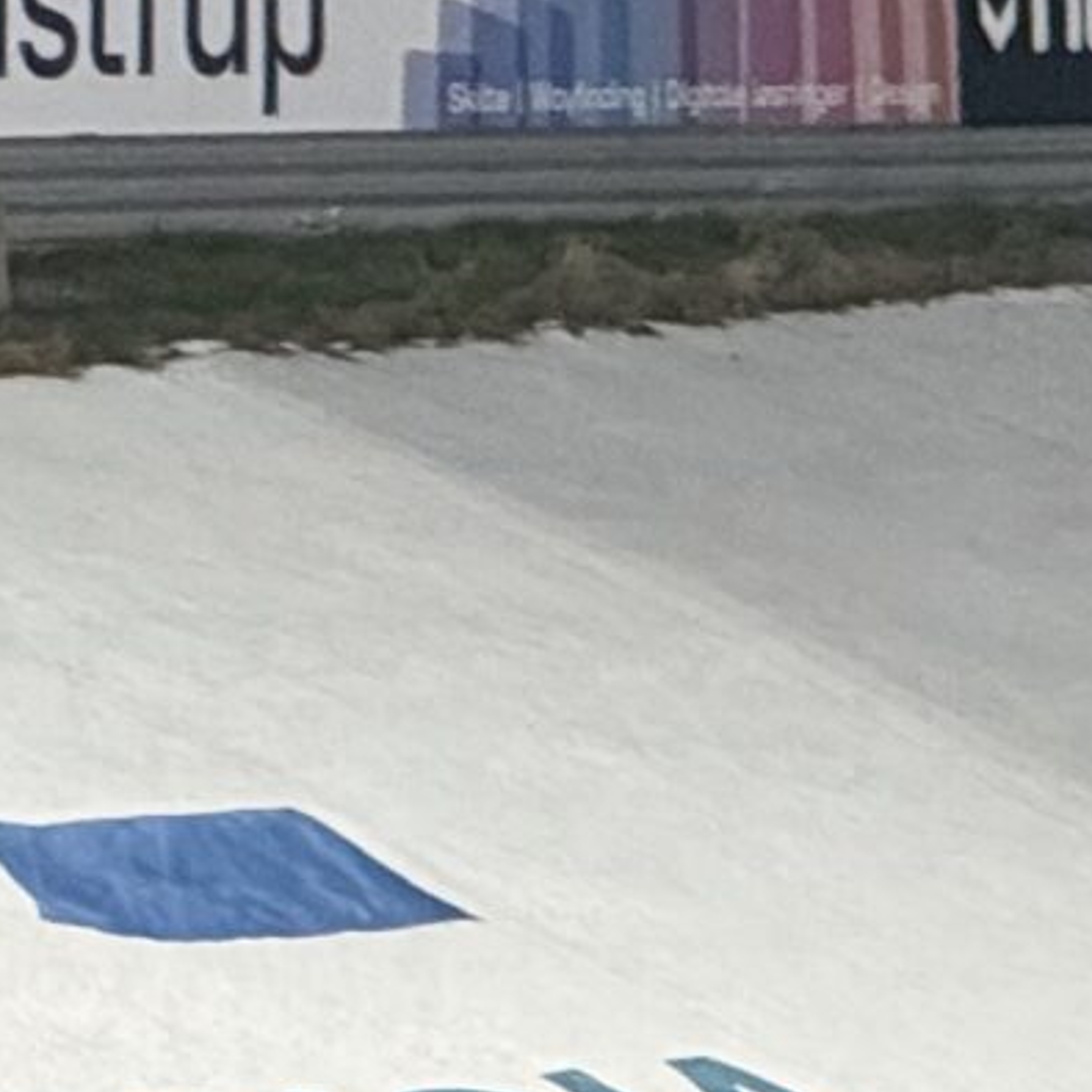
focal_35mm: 688
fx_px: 24555
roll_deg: +2.6
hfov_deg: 2.5
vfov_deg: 2.5
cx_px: 2026
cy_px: 1963
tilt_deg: -2.4
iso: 200
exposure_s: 1/99
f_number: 2.8
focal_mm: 15.66
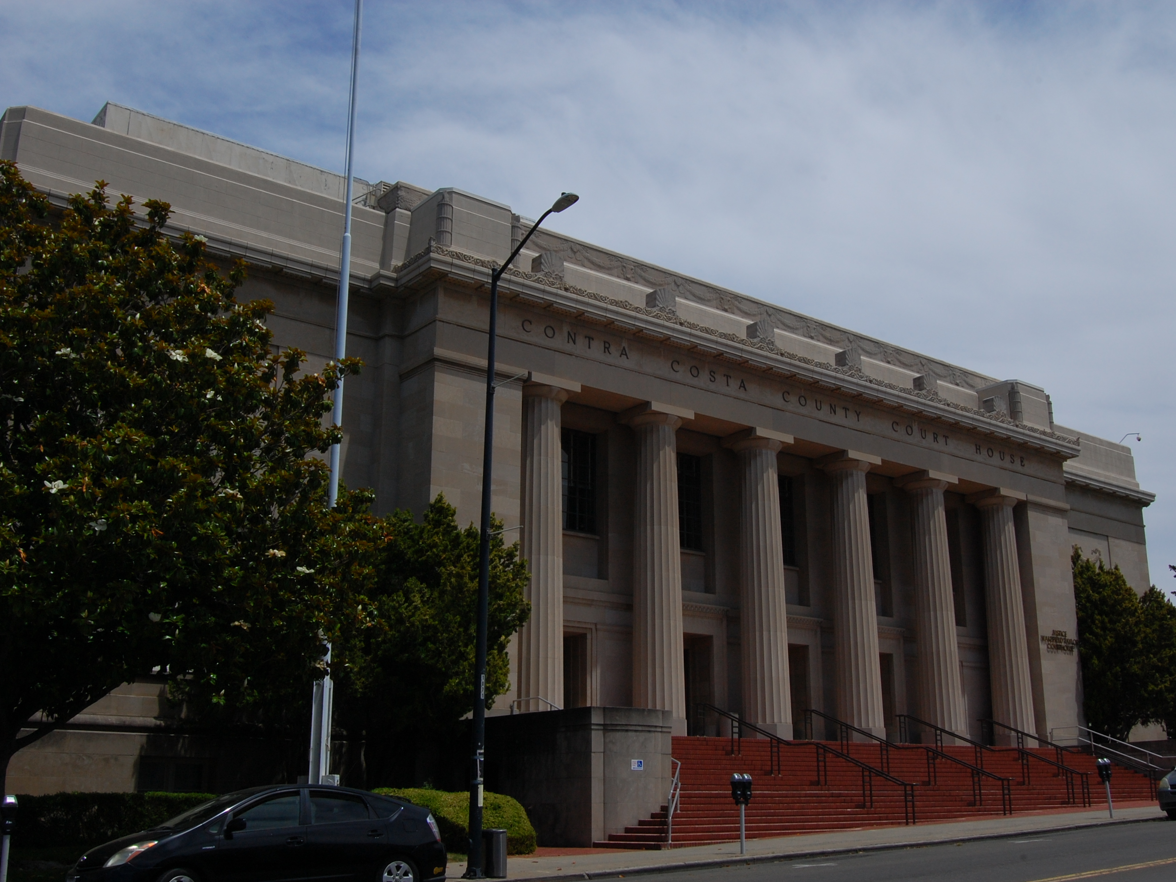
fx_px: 1276
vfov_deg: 38.2
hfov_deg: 49.5
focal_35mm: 38
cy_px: 441
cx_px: 625
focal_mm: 23
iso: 200
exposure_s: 1/200
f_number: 16
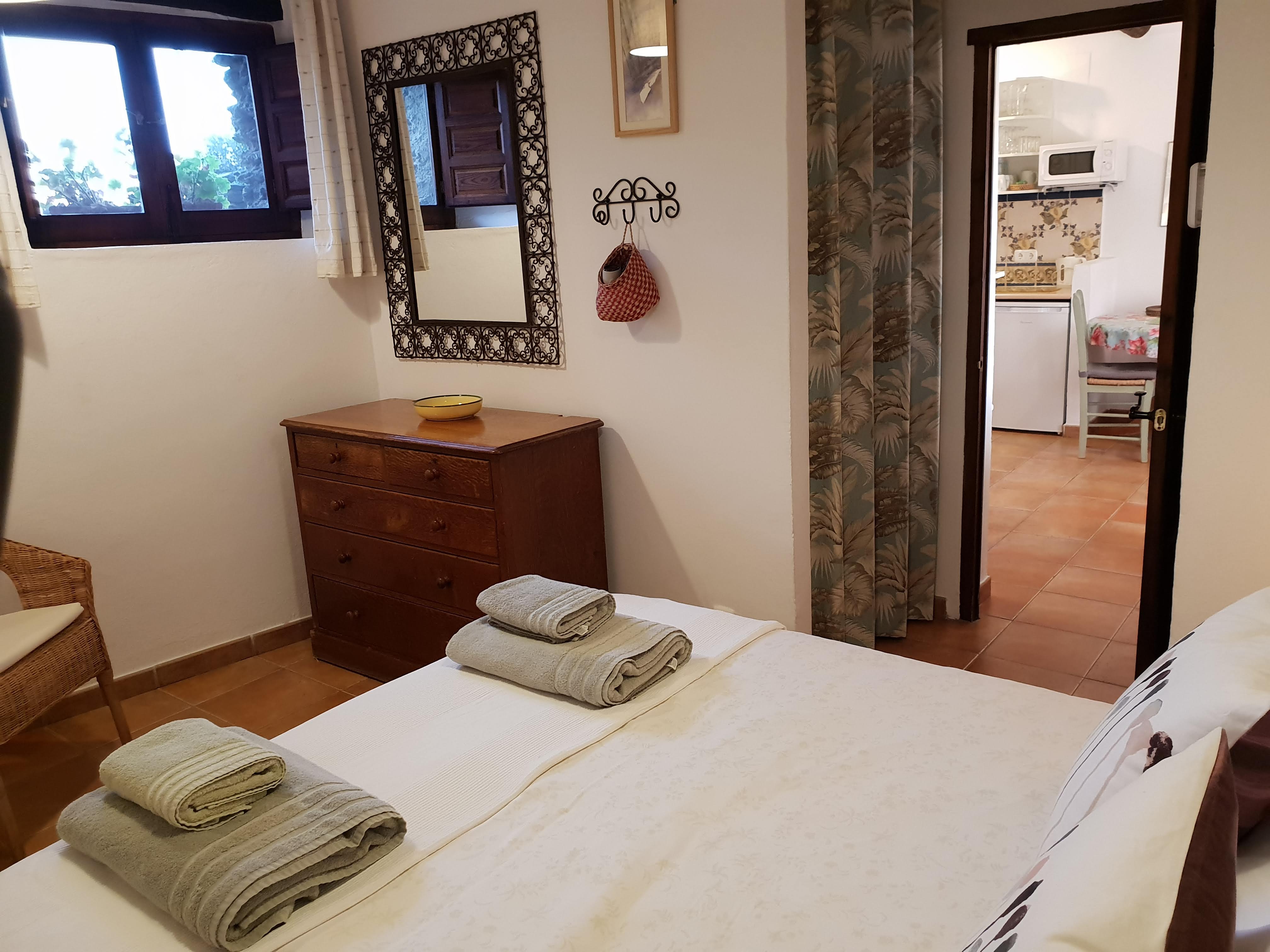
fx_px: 954
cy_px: 476
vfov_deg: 53.1
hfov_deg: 67.3
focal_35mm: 26
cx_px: 635
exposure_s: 1/33
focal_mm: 4.3
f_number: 2.4
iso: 320
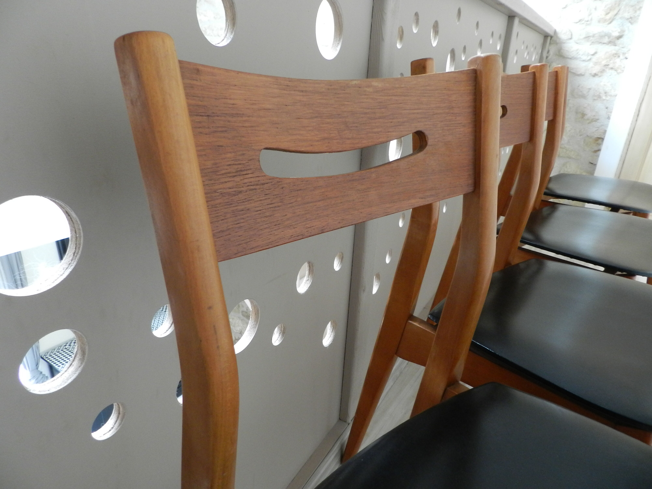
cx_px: 326
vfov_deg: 58.9
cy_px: 244
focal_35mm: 23
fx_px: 433
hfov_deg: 73.9
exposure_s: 1/15
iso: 400
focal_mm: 4
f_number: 3.4
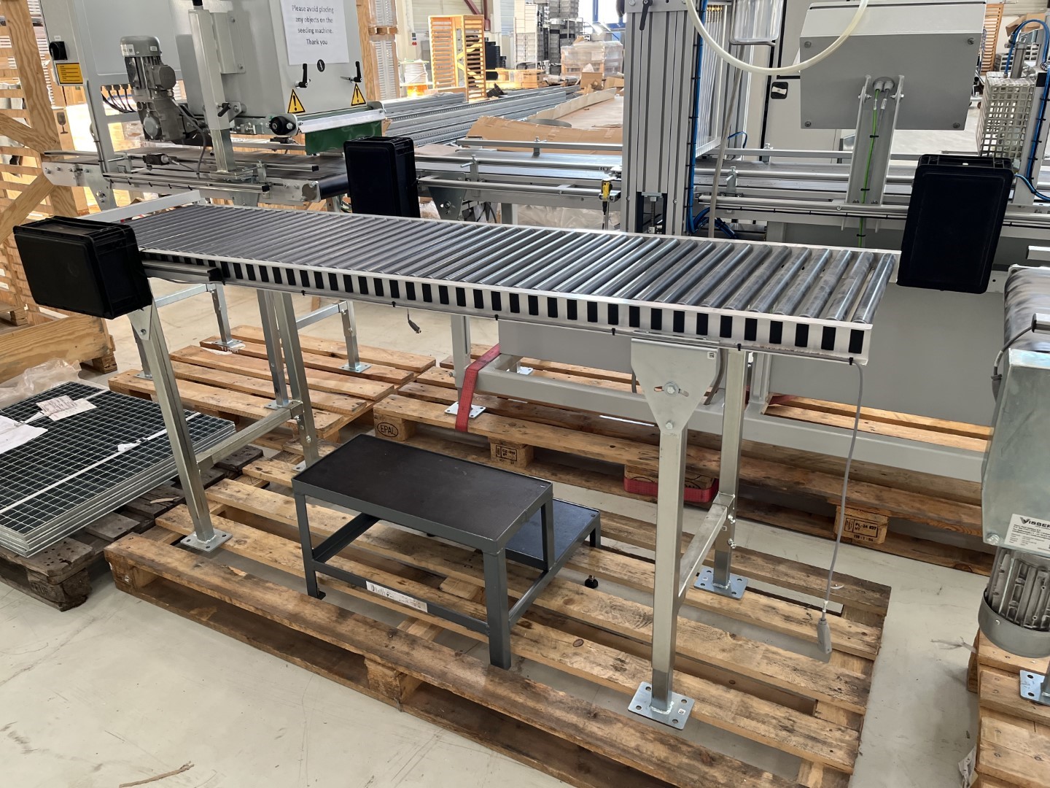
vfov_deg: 53.1
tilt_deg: -24.1
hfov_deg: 67.3
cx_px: 525
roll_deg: +1.8
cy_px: 394
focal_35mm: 26
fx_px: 789
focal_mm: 5.1
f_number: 1.6
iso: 100
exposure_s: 1/122
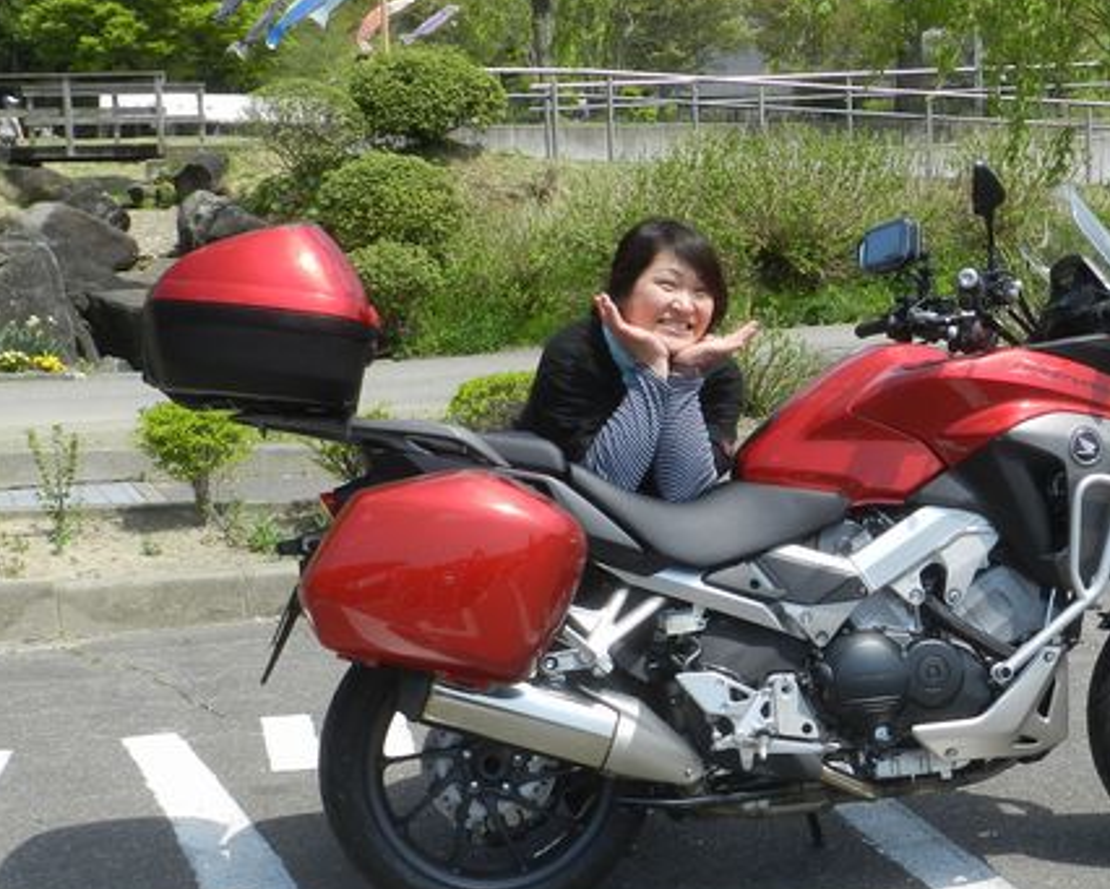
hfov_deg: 30.6
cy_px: 520
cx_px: 774
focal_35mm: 61
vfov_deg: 25.0
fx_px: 2004
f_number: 4.5
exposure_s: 1/800
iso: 160
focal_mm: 6.7
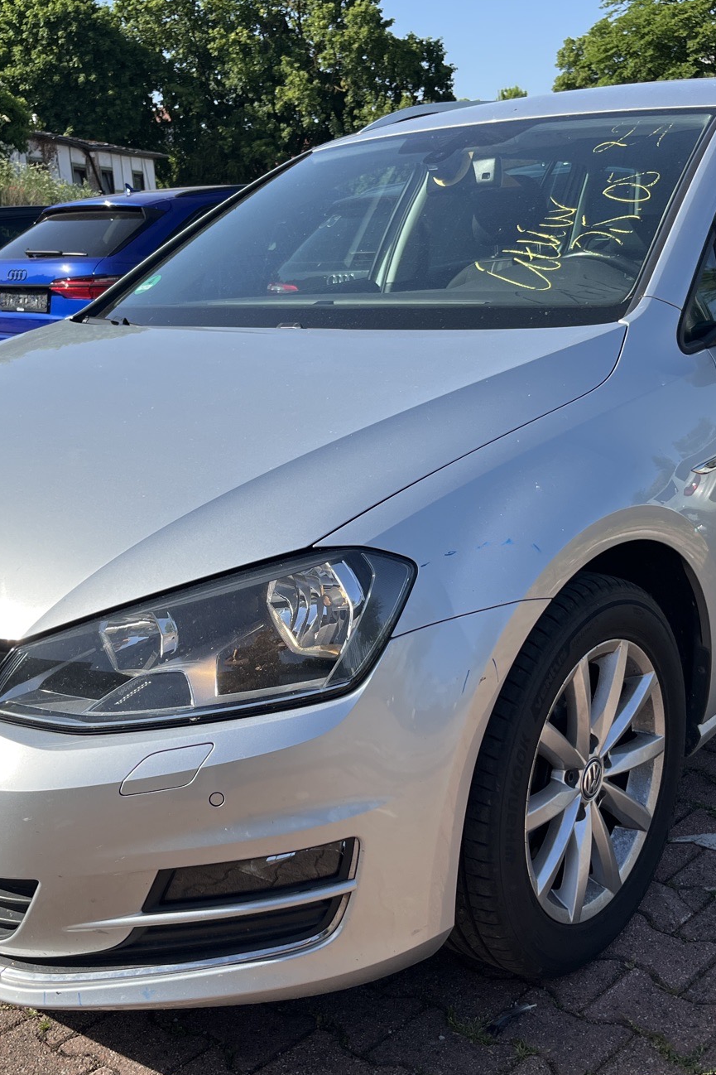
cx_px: 347
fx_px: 1194
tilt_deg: -15.7
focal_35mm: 40
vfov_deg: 48.4
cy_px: 579
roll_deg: +3.8
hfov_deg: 33.4
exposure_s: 1/2463
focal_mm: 5.1
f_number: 1.6
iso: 50
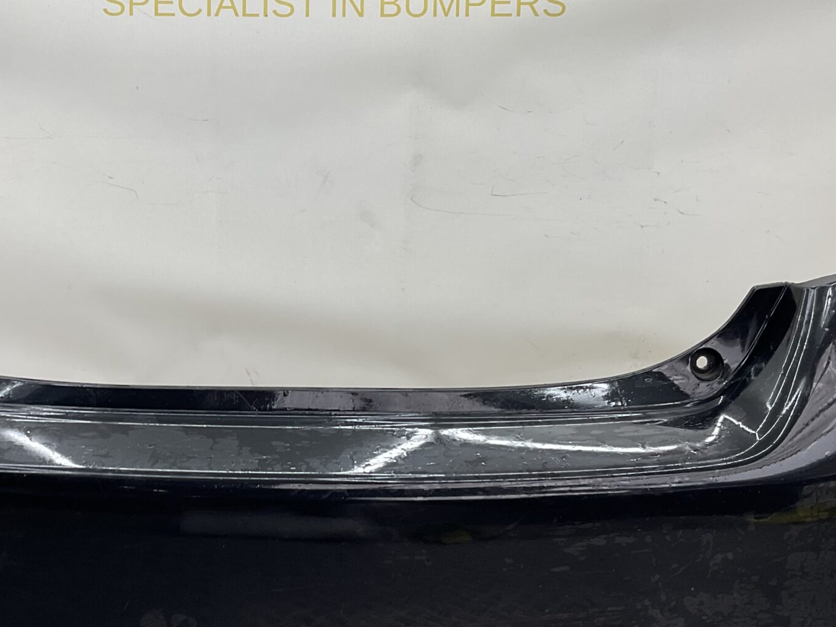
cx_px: 266
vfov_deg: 26.5
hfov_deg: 34.6
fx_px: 1328
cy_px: 330
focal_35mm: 55
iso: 20
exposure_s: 1/100
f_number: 1.8
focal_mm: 3
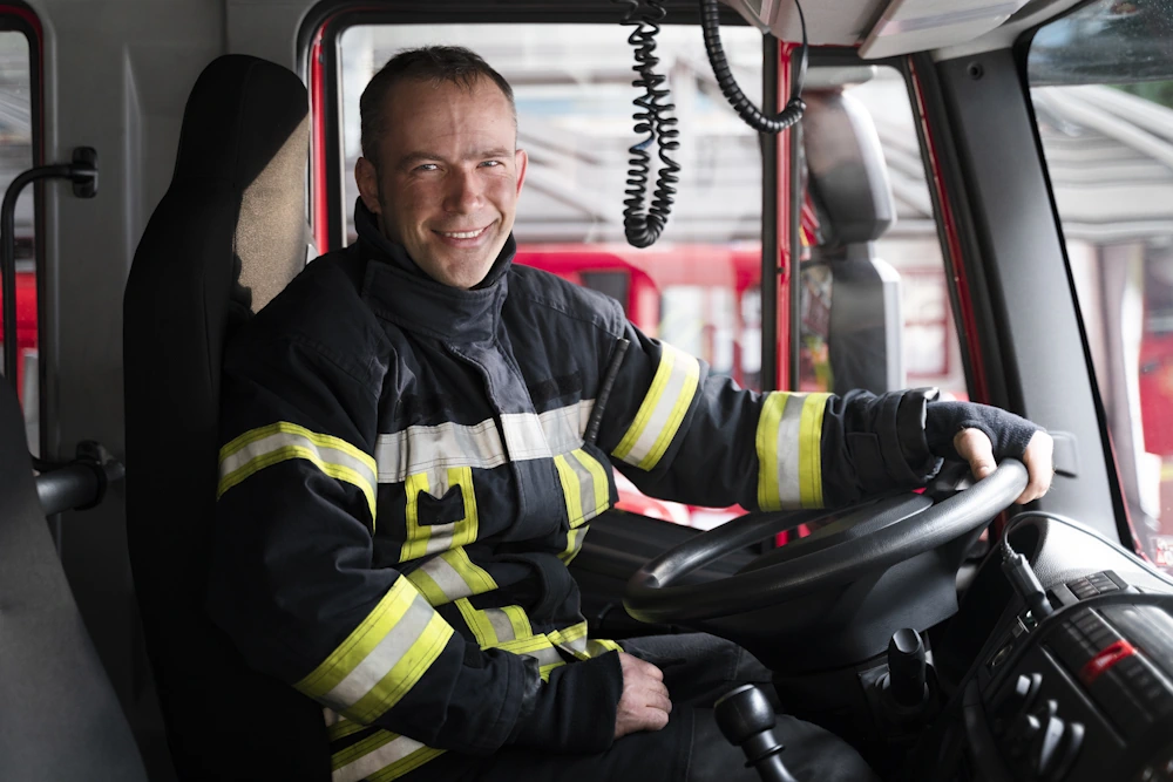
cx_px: 586
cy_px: 391
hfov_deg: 38.2
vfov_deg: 26.0
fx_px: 1694
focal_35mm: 52
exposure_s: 1/100
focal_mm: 52
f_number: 2.8
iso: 640
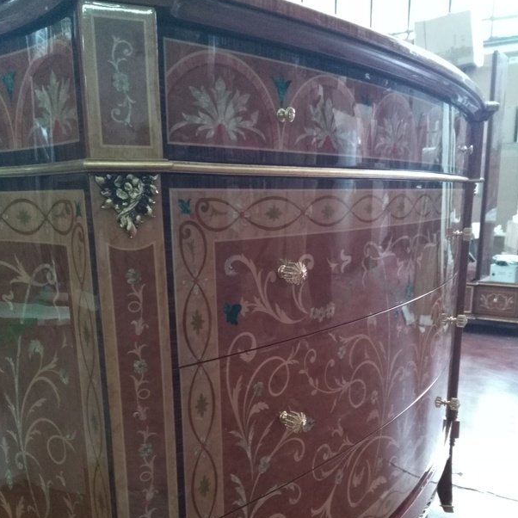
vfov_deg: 47.6
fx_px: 576
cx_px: 264
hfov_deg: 48.4
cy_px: 346
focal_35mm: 34
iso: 1197
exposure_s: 1/25
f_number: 2
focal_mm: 2.96
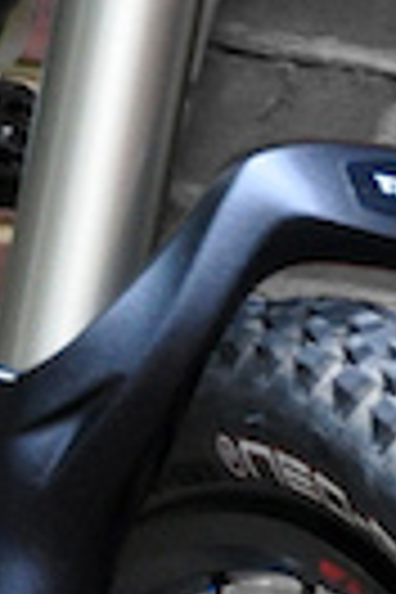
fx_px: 6713
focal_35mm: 407
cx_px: 261
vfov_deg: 5.1
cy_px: 68
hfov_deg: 3.4
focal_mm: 35
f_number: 7.1
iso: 800
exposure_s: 1/40
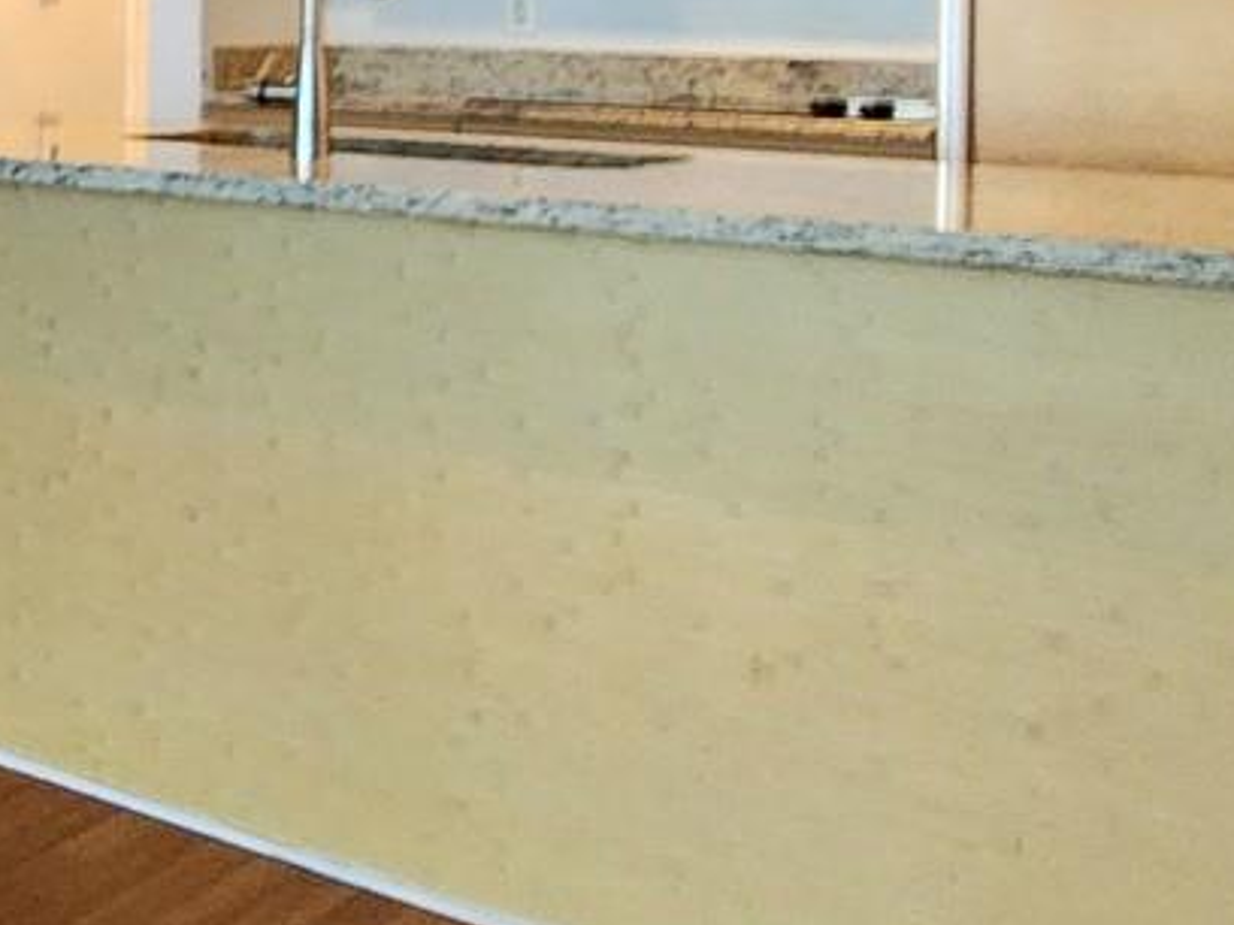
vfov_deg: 27.2
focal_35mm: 51
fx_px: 1818
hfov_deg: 27.4
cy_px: 39
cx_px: -566
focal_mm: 2.2
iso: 320
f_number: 2.2
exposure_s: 1/30
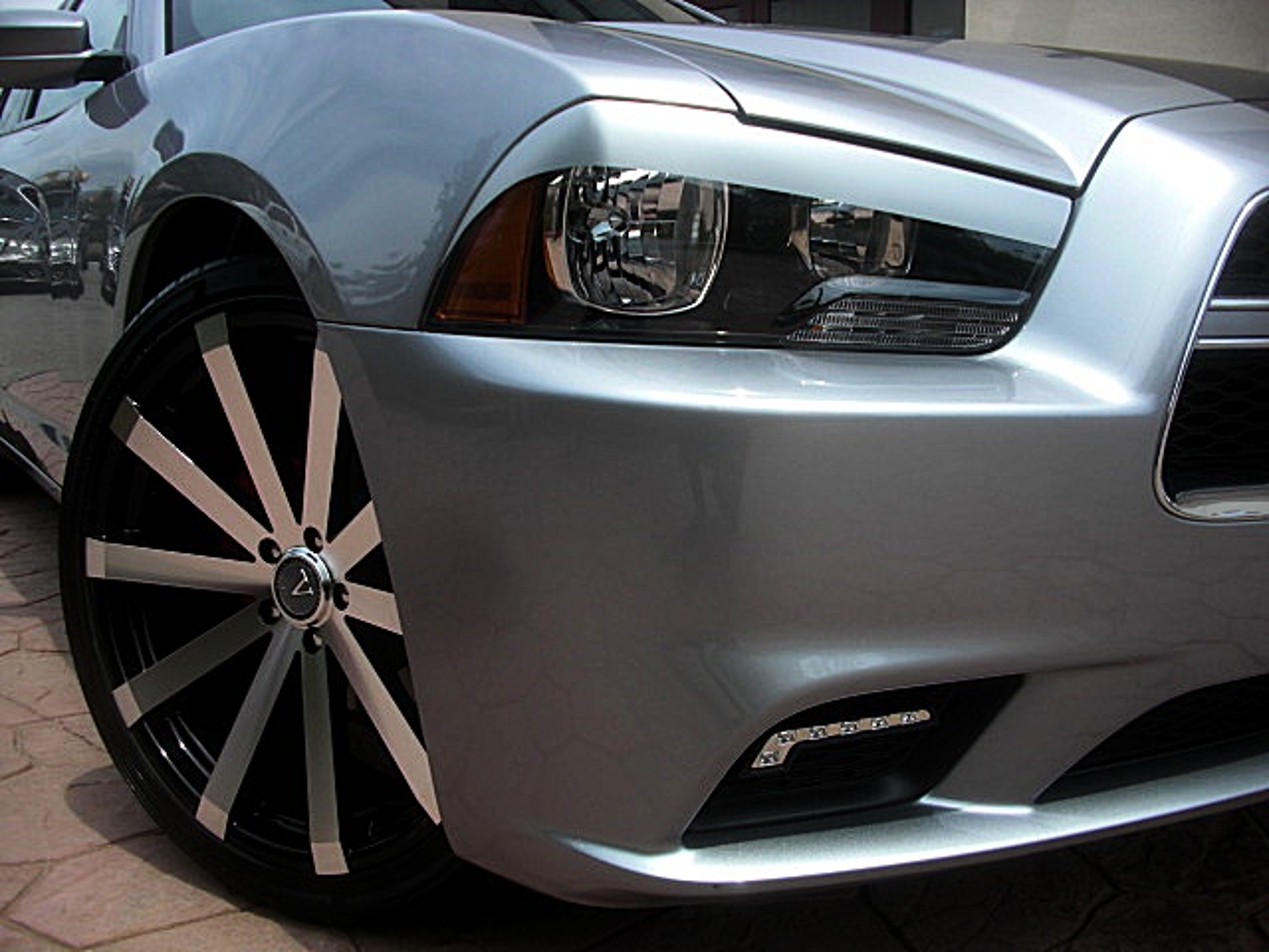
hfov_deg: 51.4
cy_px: 476
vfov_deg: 39.7
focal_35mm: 36
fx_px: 1320
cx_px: 634
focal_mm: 6.3
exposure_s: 1/640
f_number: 2.8
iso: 50
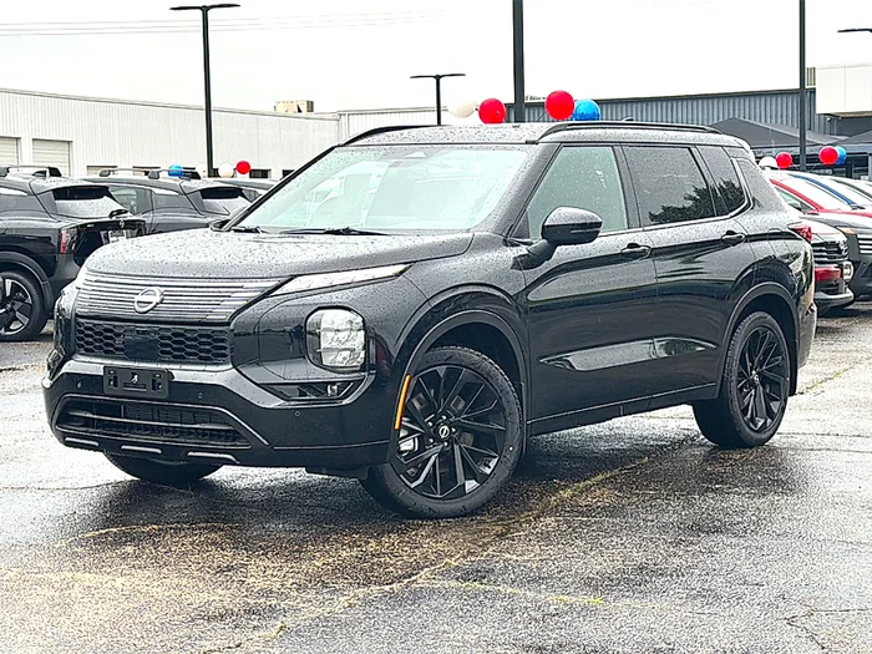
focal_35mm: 63
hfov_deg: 30.7
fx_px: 1587
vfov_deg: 23.3
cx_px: 436
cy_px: 327
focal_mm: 6.86
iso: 64
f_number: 1.78
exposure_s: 1/362
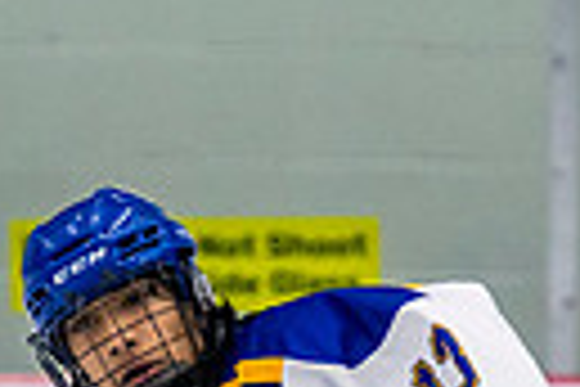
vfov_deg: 1.4
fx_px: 15755
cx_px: 287
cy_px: 705
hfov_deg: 2.1
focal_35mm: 978
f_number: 3.2
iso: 2000
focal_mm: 145
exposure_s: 1/640
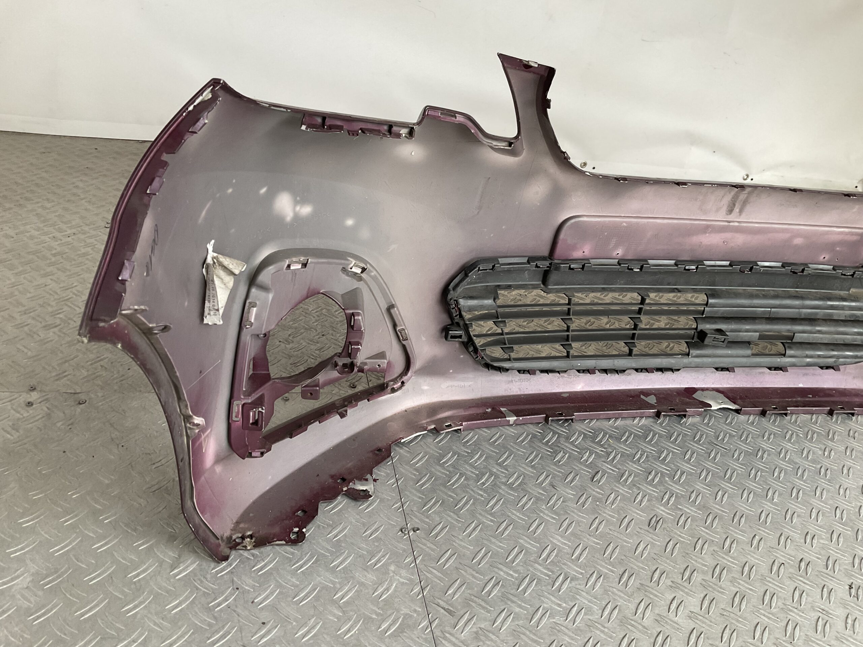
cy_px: 324
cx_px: 432
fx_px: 723
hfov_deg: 61.7
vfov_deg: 48.2
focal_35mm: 29
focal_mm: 3
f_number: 1.8
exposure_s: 1/120
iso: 64
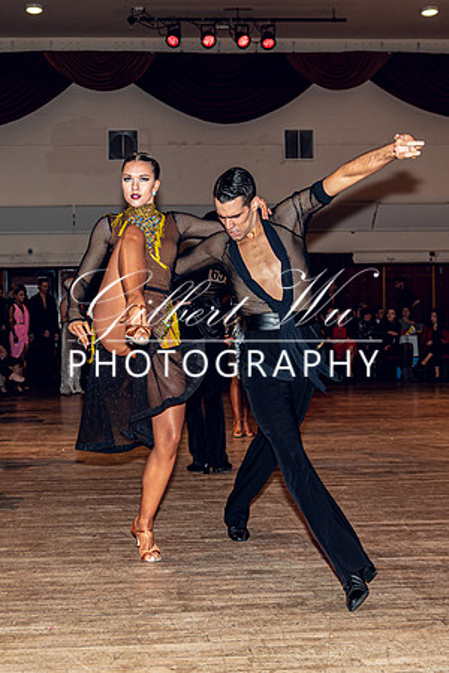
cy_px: 341
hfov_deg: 29.2
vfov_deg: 43.2
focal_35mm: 45
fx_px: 851
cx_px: 130
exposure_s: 1/125
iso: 200
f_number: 2.8
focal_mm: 26
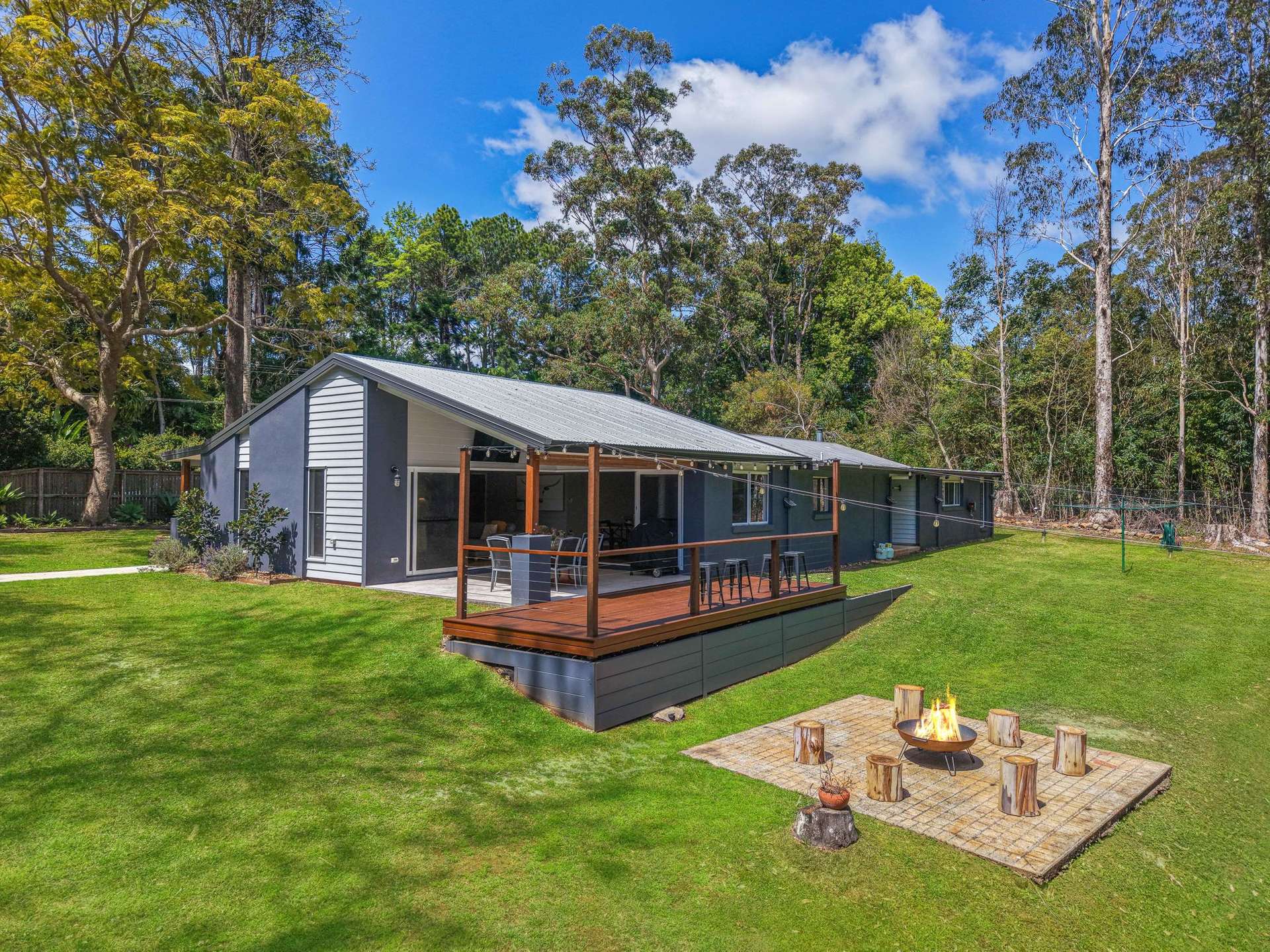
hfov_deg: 71.6
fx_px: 881
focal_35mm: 24
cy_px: 476
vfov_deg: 56.8
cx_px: 635
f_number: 1.8
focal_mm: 8.67
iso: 160
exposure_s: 1/4000
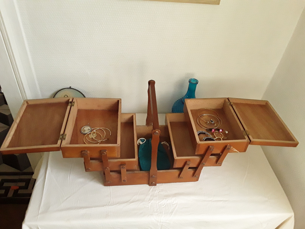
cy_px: 114
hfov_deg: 65.3
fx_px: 238
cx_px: 152
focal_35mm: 27
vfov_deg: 51.4
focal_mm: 2.91
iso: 400
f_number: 1.9
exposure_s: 1/402
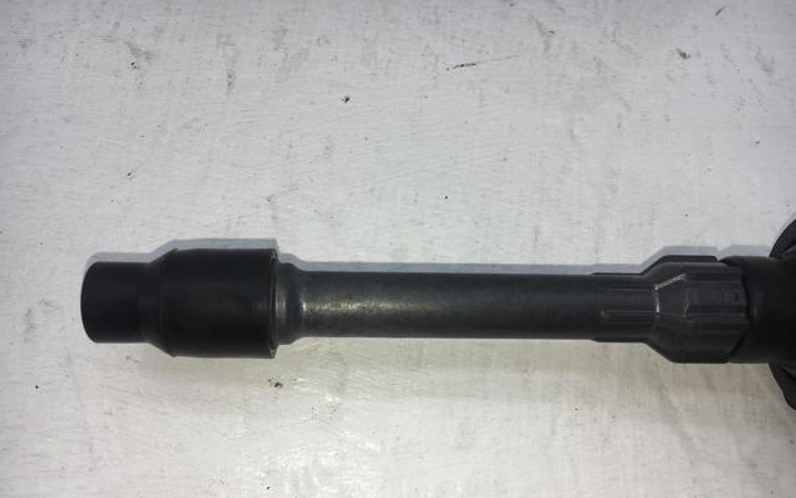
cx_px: 399
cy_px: 295
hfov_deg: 61.2
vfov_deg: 40.5
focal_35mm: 31
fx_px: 673
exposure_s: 1/705
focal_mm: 4.15
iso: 25
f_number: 2.2
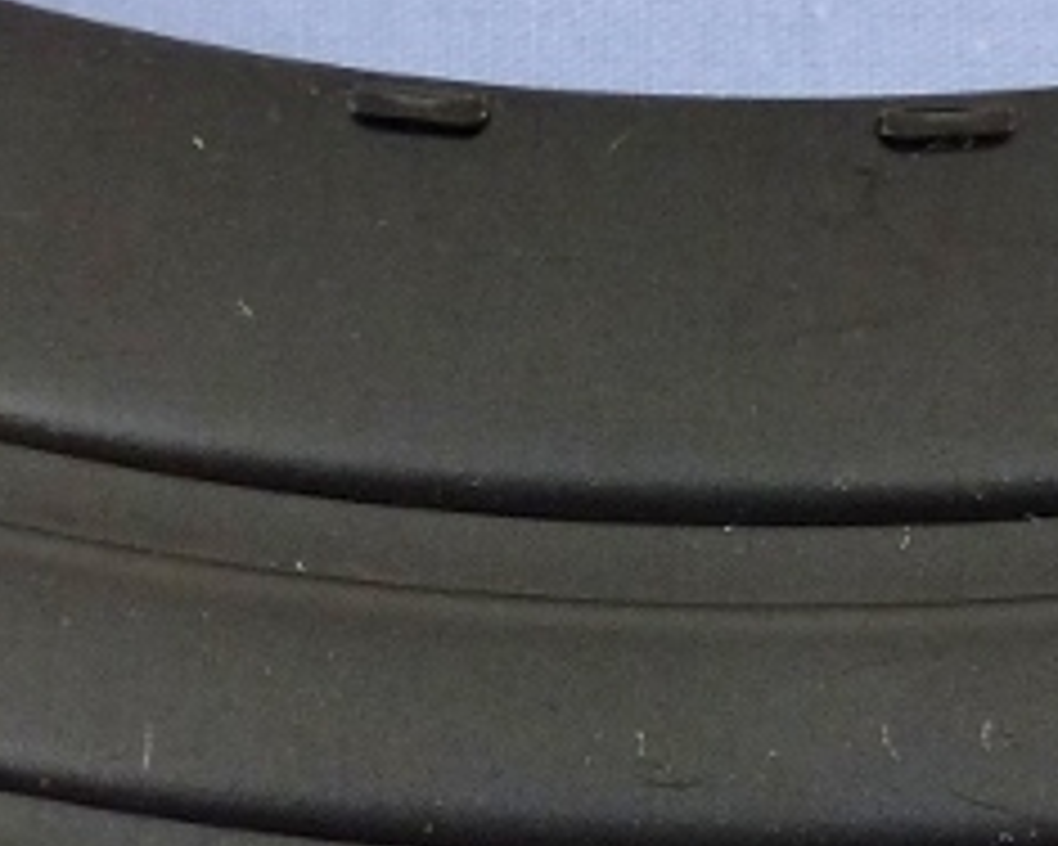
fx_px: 3257
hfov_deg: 18.4
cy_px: 580
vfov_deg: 14.8
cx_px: 635
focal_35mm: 104
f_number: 2.8
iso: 320
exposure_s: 1/60
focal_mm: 4.5
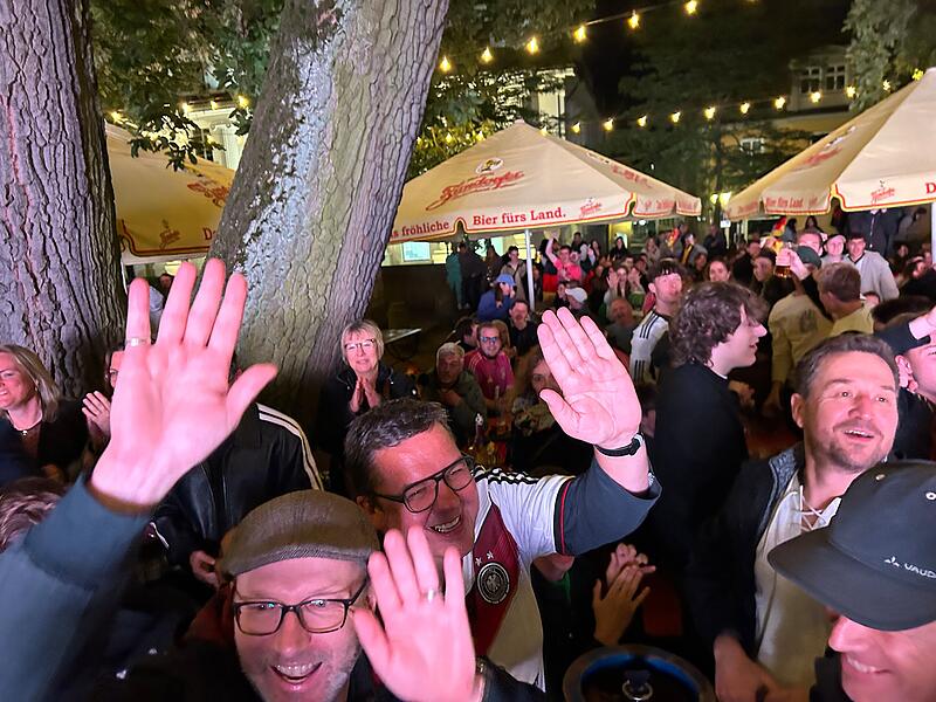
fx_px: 703
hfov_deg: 67.3
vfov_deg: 53.1
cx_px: 468
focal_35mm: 26
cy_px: 351
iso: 500
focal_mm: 5.7
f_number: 1.5
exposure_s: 1/33
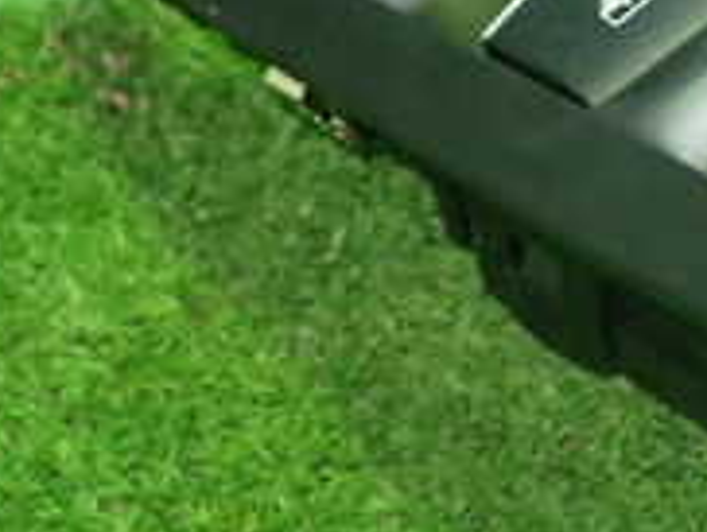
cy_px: 50
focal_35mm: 125
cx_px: 796
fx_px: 2556
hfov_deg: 15.3
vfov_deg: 11.8
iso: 500
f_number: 2.7
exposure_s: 1/40
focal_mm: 6.83
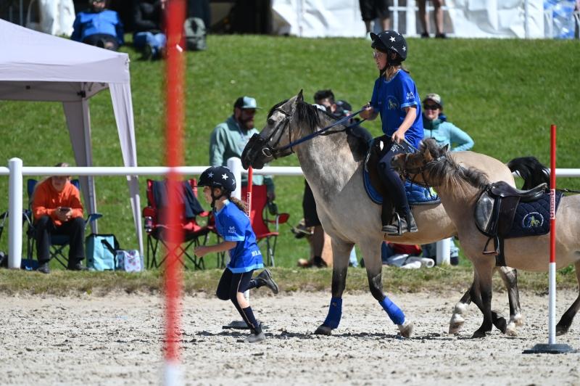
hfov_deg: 5.2
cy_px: 193
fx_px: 6439
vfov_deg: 3.4
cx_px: 290
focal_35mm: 400
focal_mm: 400
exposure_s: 1/1250
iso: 280
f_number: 5.6
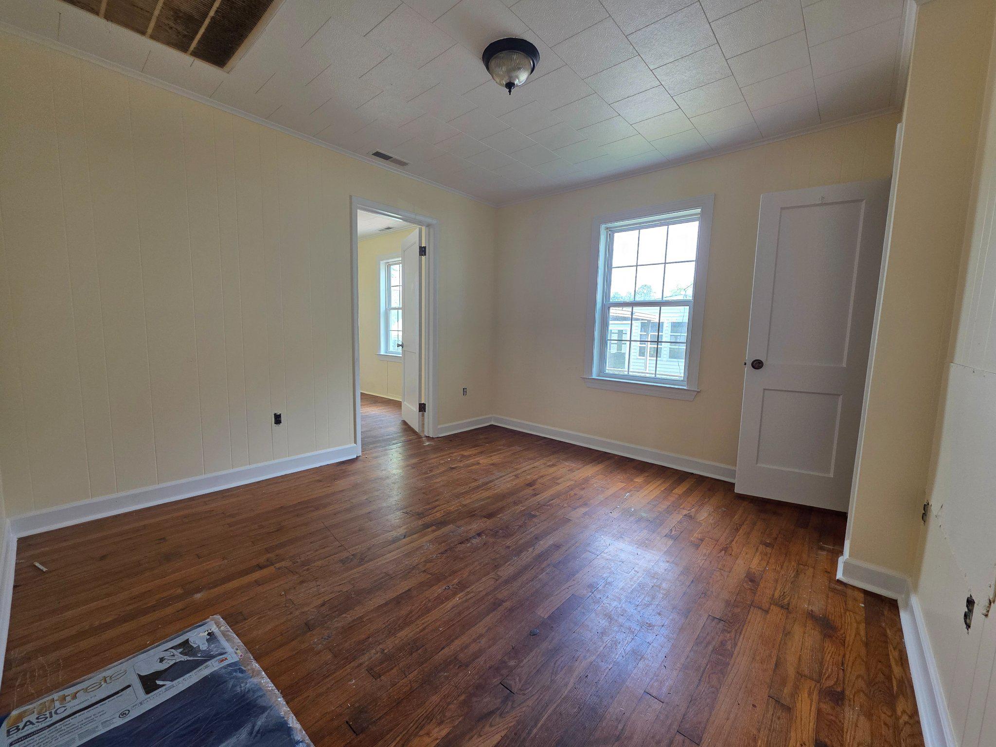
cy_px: 374
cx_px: 498
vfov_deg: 89.9
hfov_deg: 106.2
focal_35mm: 13
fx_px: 374
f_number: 1.9
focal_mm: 2.2
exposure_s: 1/120
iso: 100
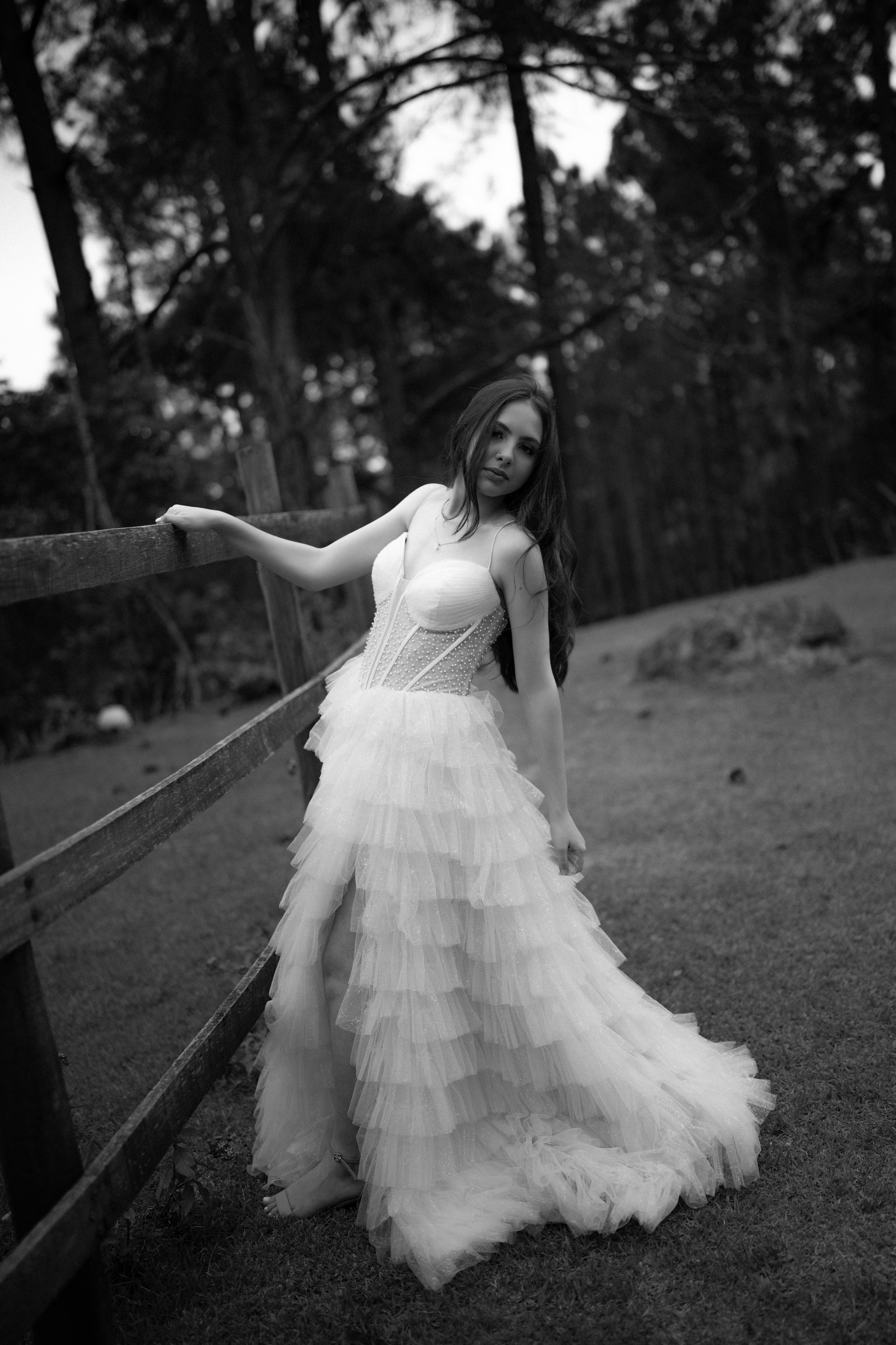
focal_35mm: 35
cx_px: 448
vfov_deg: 54.4
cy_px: 672
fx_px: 1307
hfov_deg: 37.9
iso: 125
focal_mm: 35
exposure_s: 1/3200
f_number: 1.2
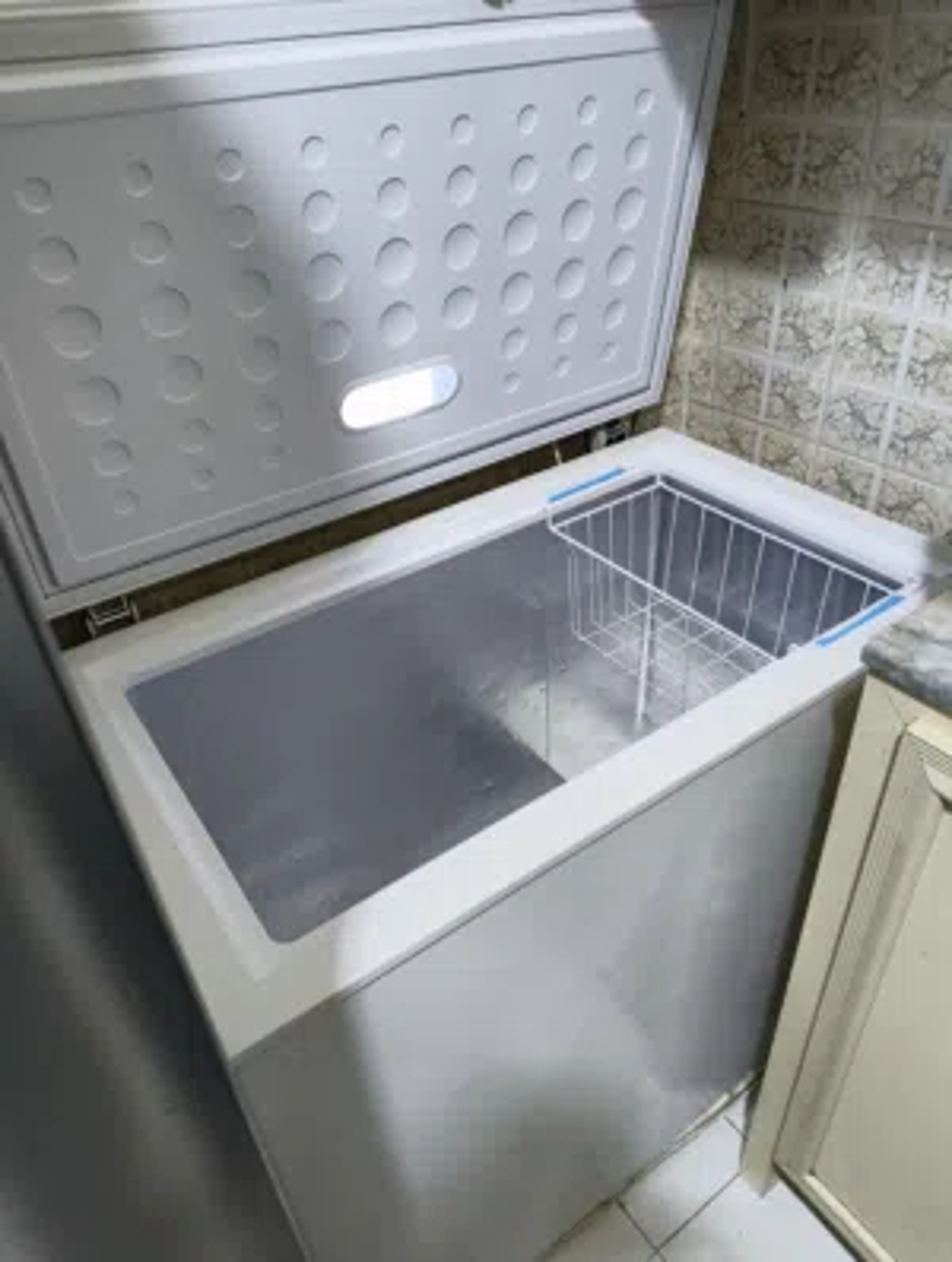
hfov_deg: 57.0
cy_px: 631
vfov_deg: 71.5
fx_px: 877
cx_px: 476
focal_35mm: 24
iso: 773
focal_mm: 5.56
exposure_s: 1/50
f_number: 1.87
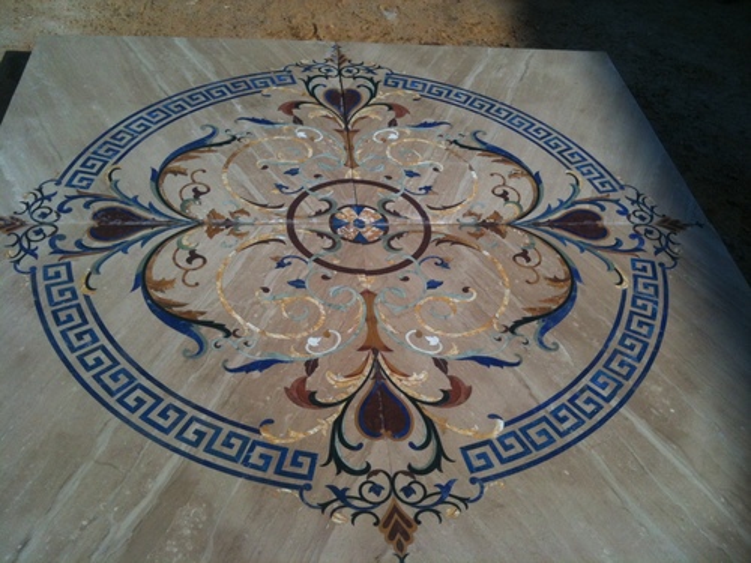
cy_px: 282
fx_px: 759
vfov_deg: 40.7
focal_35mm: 35
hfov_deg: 52.6
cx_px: 376
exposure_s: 1/2068
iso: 64
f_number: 2.8
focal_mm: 3.85
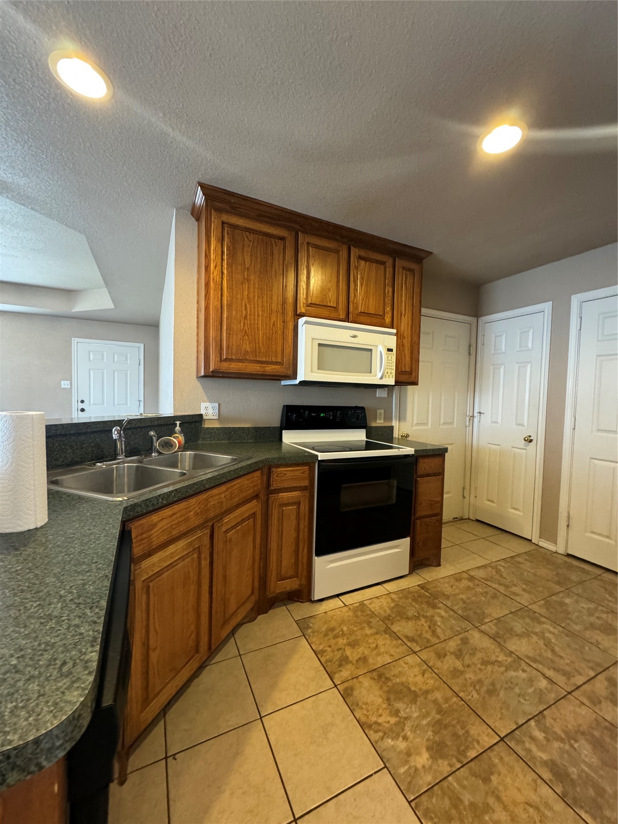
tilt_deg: -3.8
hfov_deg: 85.7
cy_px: 412
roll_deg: -0.9
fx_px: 333
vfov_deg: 102.1
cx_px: 309
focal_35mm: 14
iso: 800
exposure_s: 1/60
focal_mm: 2.22
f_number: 2.2
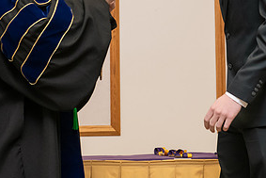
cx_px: 193
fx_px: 939
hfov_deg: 16.1
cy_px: 1
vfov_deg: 10.7
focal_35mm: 127
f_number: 5.6
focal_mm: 62
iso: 2000
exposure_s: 1/200
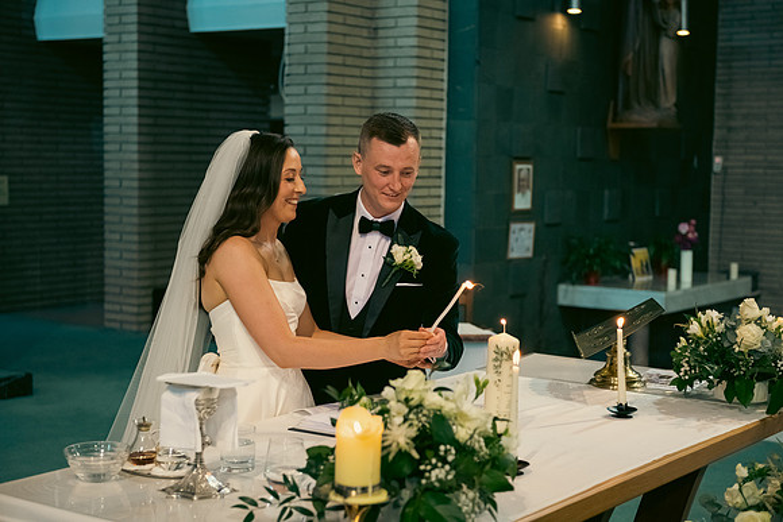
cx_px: 392
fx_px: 1262
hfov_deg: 34.5
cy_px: 261
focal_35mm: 58
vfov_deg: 23.4
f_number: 3.5
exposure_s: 1/160
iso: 1000
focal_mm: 58
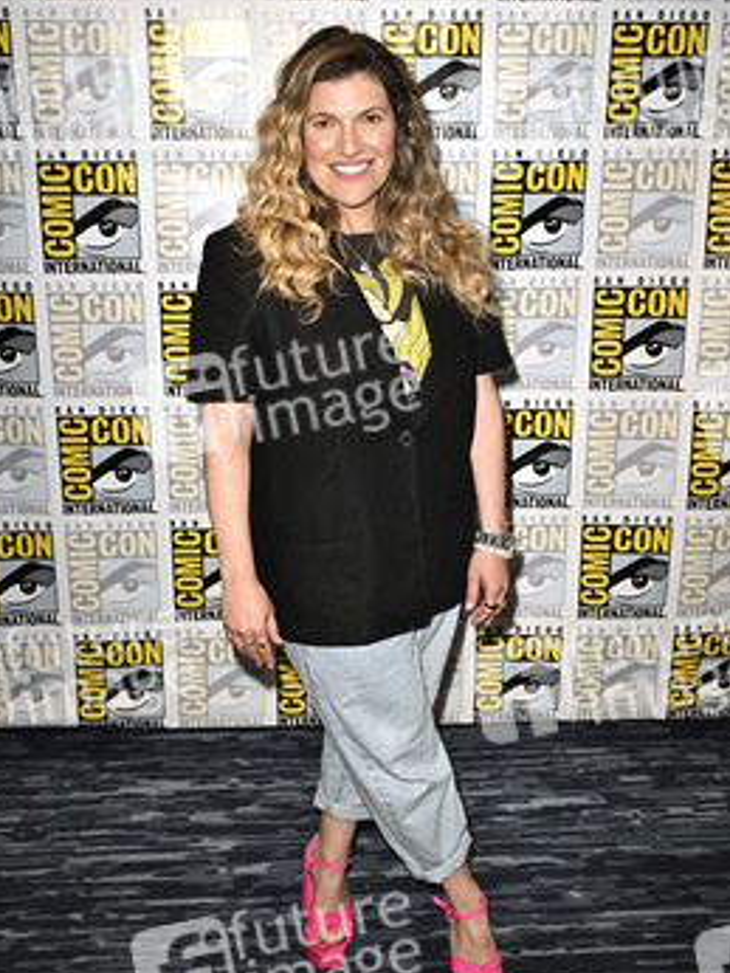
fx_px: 1096
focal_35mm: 39
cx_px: 358
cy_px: 536
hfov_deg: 36.8
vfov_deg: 47.8
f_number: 6.3
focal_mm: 35
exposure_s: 1/250
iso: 2000
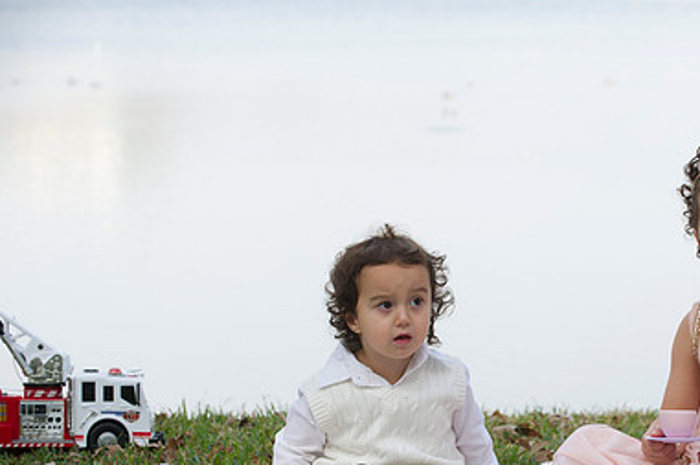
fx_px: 3107
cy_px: 342
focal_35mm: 160
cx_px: 529
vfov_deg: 8.5
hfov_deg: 12.8
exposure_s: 1/160
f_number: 5.6
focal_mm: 105
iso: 200
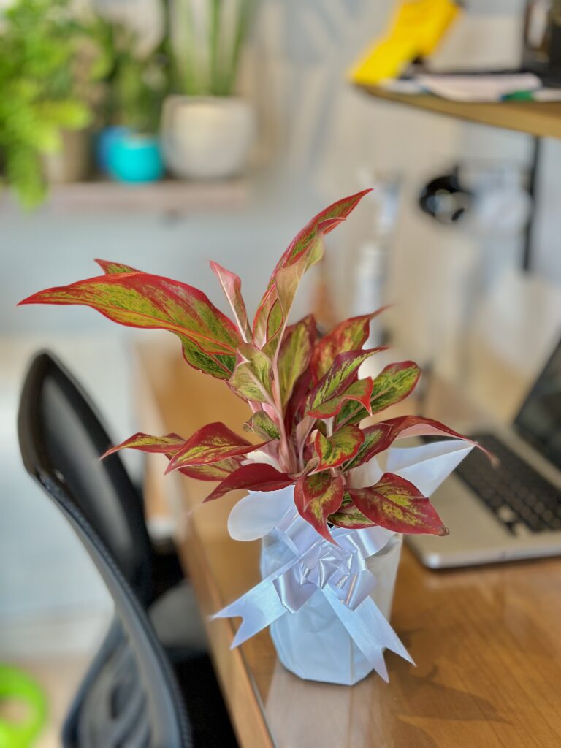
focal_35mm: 48
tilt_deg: -18.6
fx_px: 1037
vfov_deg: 39.7
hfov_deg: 30.3
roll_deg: -1.3
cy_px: 374
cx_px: 280
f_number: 1.78
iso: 160
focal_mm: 6.86
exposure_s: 1/120
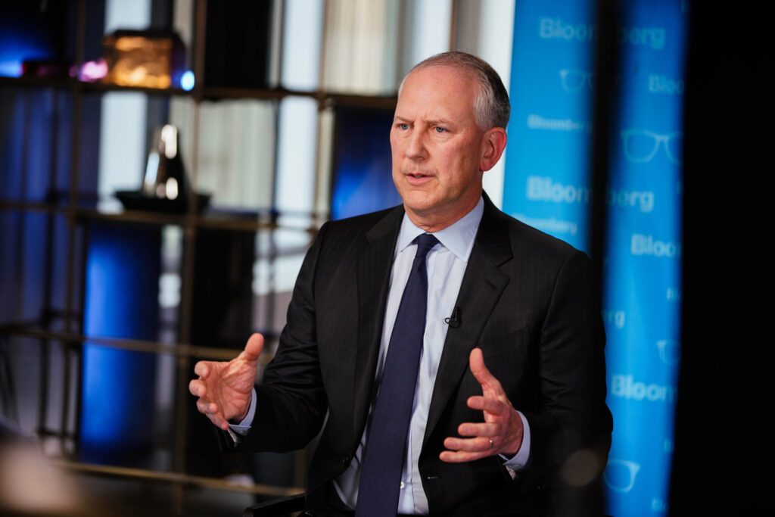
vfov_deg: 9.8
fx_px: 3014
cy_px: 258
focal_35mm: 140
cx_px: 388
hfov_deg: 14.7
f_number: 2.8
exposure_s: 1/100
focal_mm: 140
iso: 320
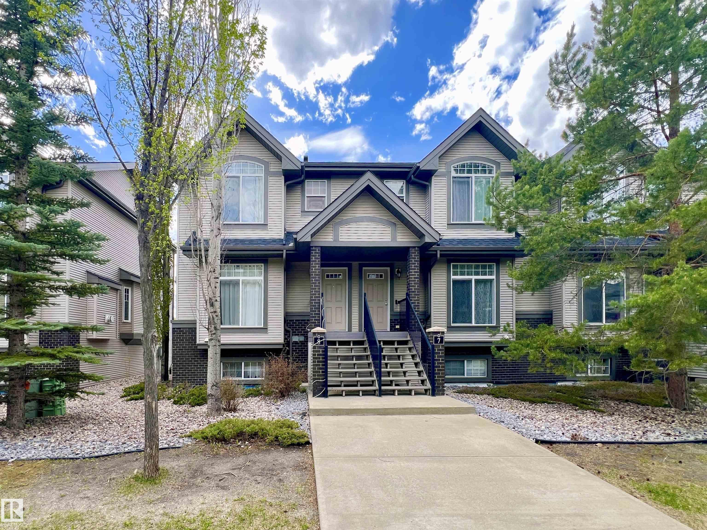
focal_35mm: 13
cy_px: 265
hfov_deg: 106.2
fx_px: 265
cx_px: 354
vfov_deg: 89.9
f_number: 1.8
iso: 32
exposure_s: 1/444
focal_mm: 1.57
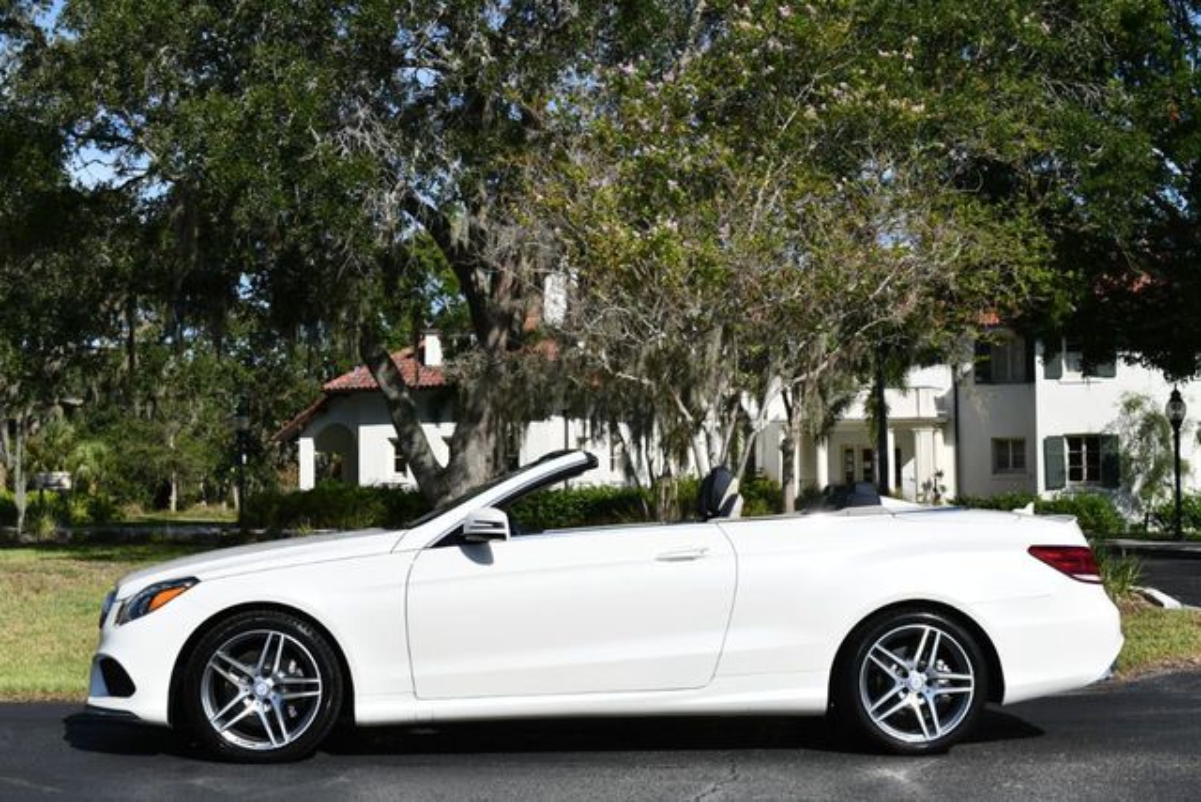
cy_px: 401
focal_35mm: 52
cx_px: 600
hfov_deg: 38.2
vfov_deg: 26.0
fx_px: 1735
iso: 100
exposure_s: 1/320
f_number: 9
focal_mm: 26
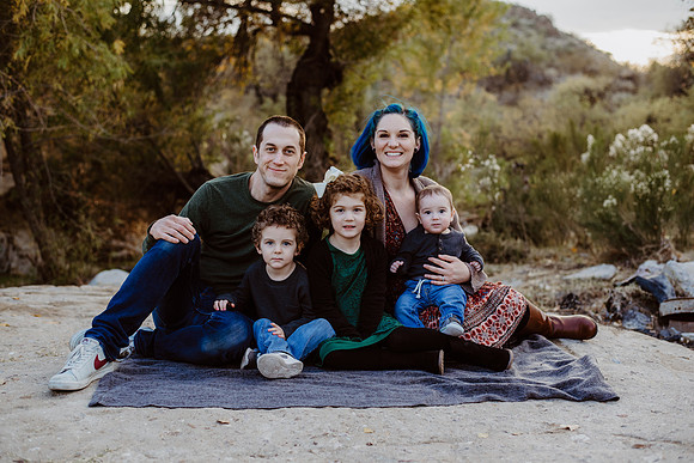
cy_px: 232
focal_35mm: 50
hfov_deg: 39.6
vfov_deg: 27.0
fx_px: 964
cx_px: 347
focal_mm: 50
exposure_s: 1/800
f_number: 3.2
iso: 400
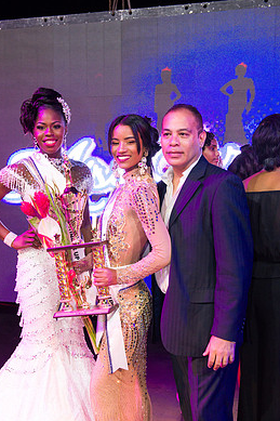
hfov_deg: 30.4
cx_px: 121
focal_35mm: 44
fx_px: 514
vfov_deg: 44.5
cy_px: 215
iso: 4000
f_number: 5
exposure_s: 1/160
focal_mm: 38
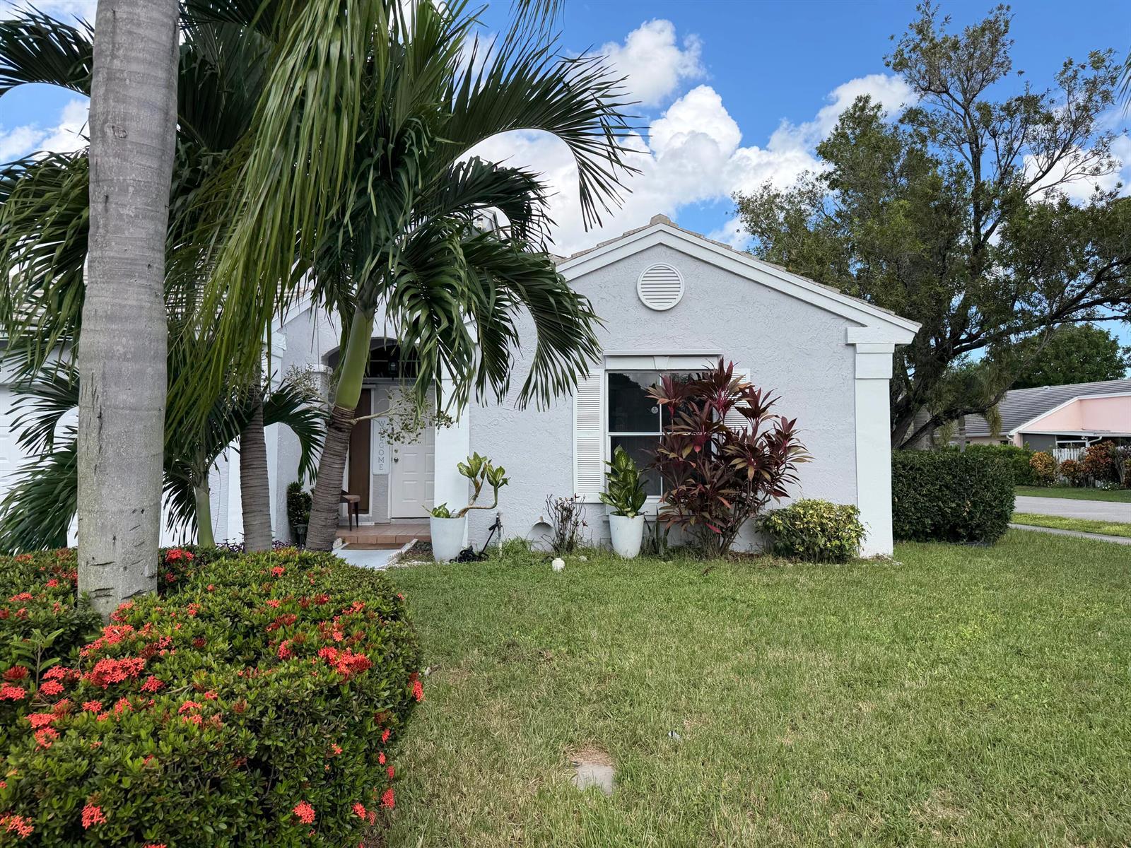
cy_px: 424
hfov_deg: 71.6
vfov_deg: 56.8
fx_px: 784
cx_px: 566
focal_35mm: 24
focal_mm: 6.76
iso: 100
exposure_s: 1/2703
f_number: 1.78
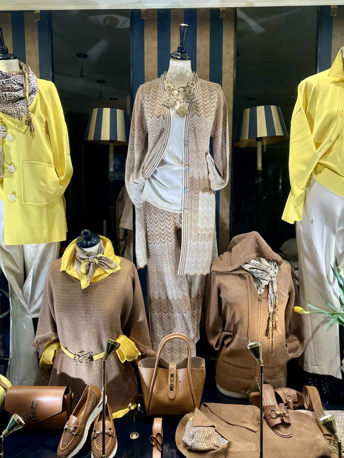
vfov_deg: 71.6
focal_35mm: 24
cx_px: 172
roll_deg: -0.7
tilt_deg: -7.1
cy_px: 229
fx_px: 318
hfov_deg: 56.8
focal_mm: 6.86
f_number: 1.78
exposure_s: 1/100
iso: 64
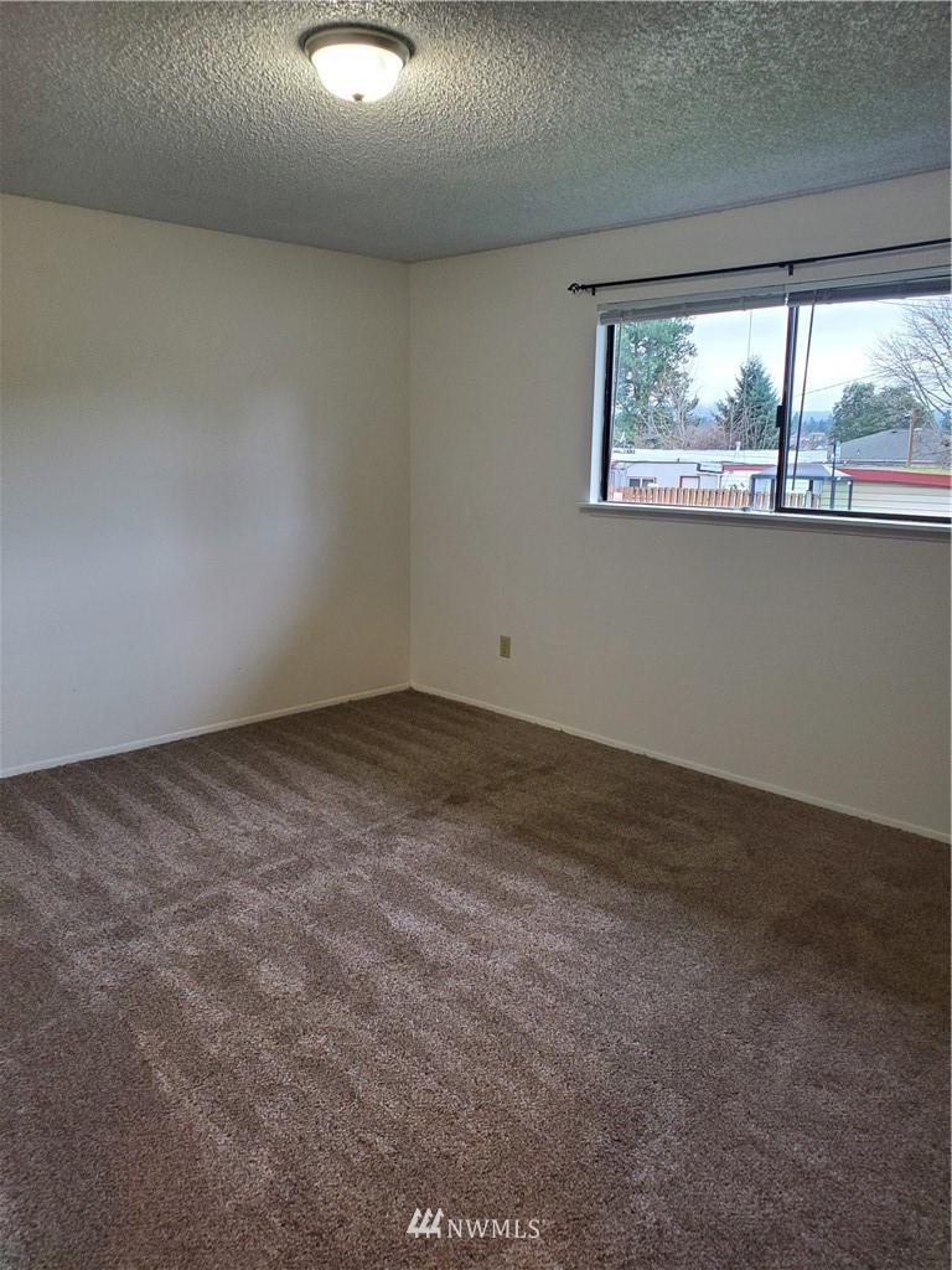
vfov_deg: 67.3
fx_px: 953
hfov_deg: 53.1
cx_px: 476
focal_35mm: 26
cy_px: 635
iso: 250
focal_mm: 4.3
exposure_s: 1/39
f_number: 2.4
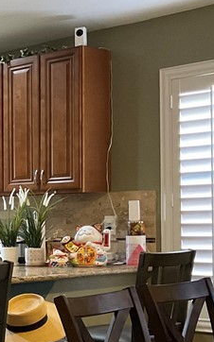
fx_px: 812
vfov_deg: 23.7
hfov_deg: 13.6
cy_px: 238
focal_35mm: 87
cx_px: -160
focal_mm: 3
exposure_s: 1/40
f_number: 1.8
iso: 250
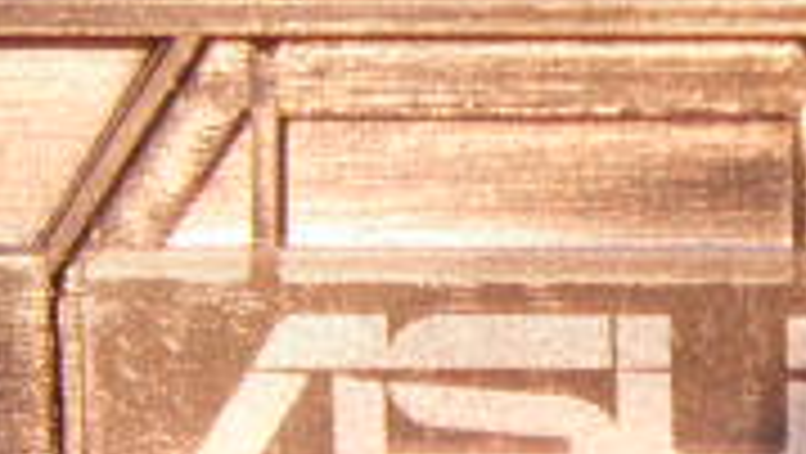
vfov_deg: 8.0
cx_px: 887
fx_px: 3251
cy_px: 324
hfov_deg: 13.8
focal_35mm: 152
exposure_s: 1/8
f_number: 3.5
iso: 152
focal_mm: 6.6
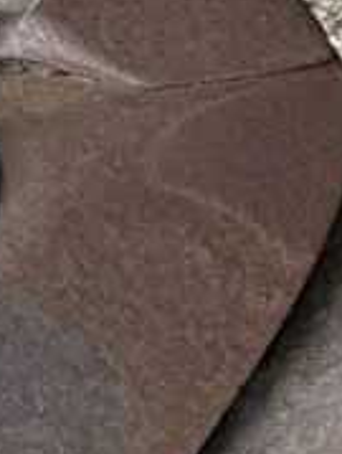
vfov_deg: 9.1
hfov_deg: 5.6
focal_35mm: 214
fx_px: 2809
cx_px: 1583
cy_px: 609
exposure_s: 1/185
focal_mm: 6.76
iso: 64
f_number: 1.78
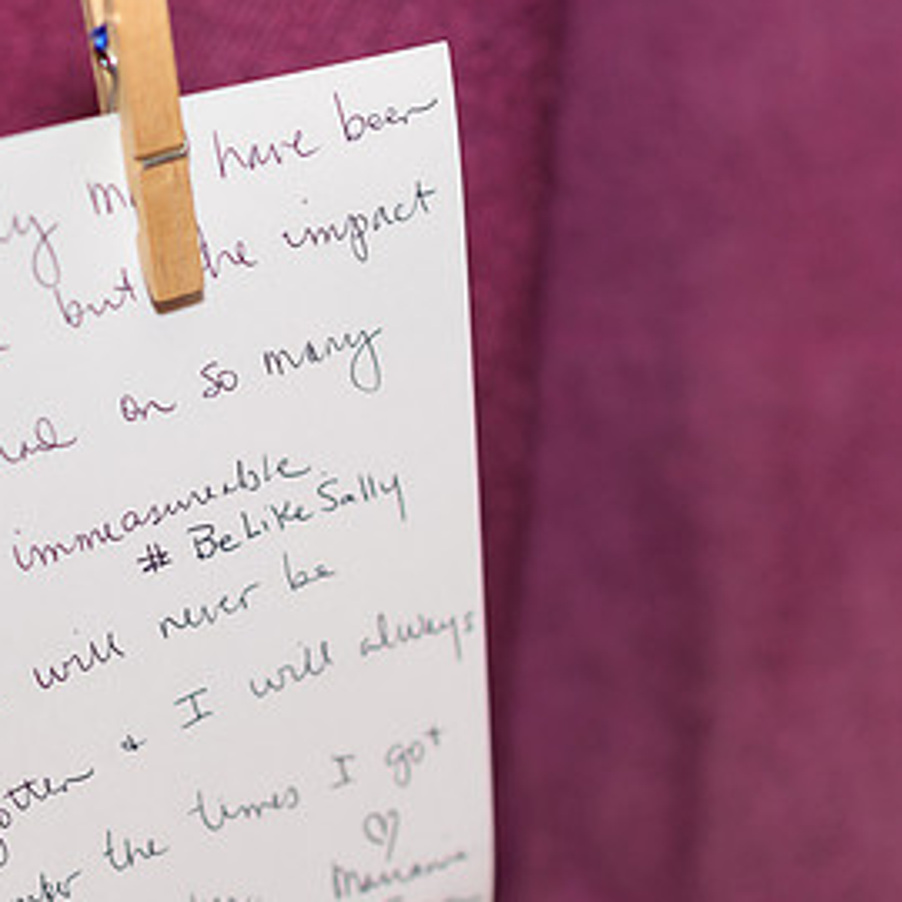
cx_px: 261
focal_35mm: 155
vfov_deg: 11.3
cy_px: 456
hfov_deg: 11.3
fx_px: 4569
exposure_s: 1/125
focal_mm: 85
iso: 160
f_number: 2.2
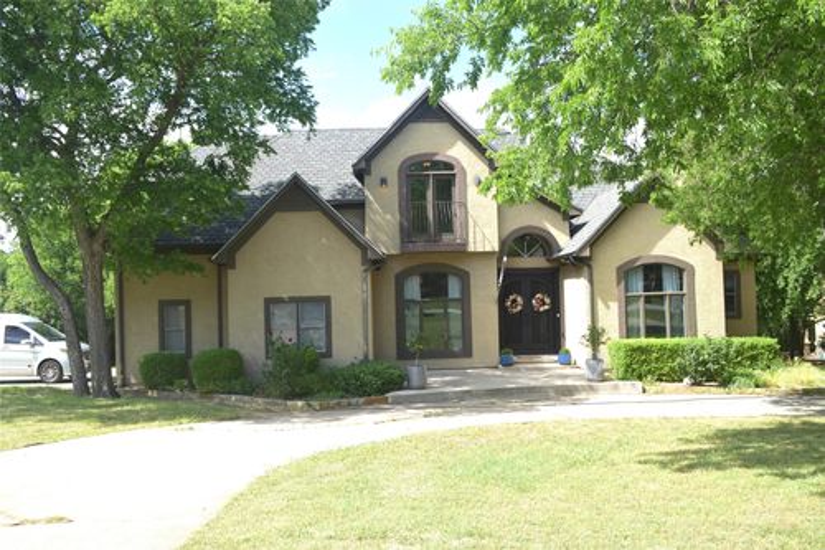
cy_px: 275
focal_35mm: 30
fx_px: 687
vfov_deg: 43.6
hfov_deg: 61.9
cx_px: 412
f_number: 7.1
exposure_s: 1/200
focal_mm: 20
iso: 100
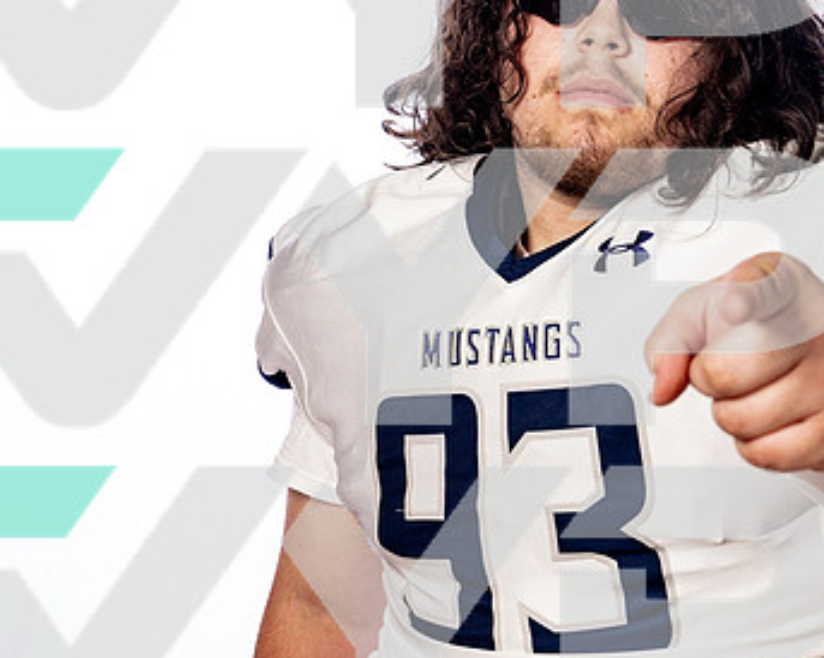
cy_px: 288
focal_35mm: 87
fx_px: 2120
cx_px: 566
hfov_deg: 21.9
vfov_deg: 17.6
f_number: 7.1
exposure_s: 1/250
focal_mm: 47
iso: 250
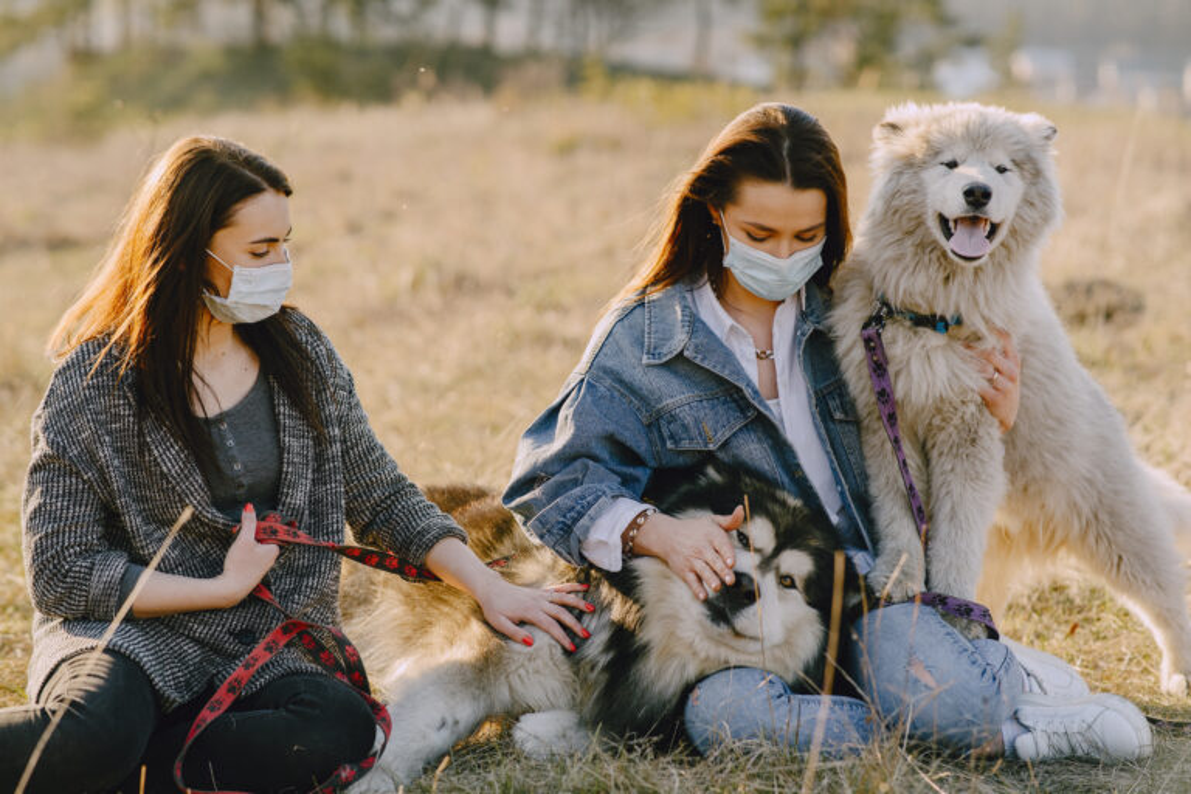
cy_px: 397
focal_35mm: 85
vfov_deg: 16.1
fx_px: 2812
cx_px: 596
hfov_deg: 23.9
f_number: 2.8
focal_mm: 85
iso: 400
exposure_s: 1/1250
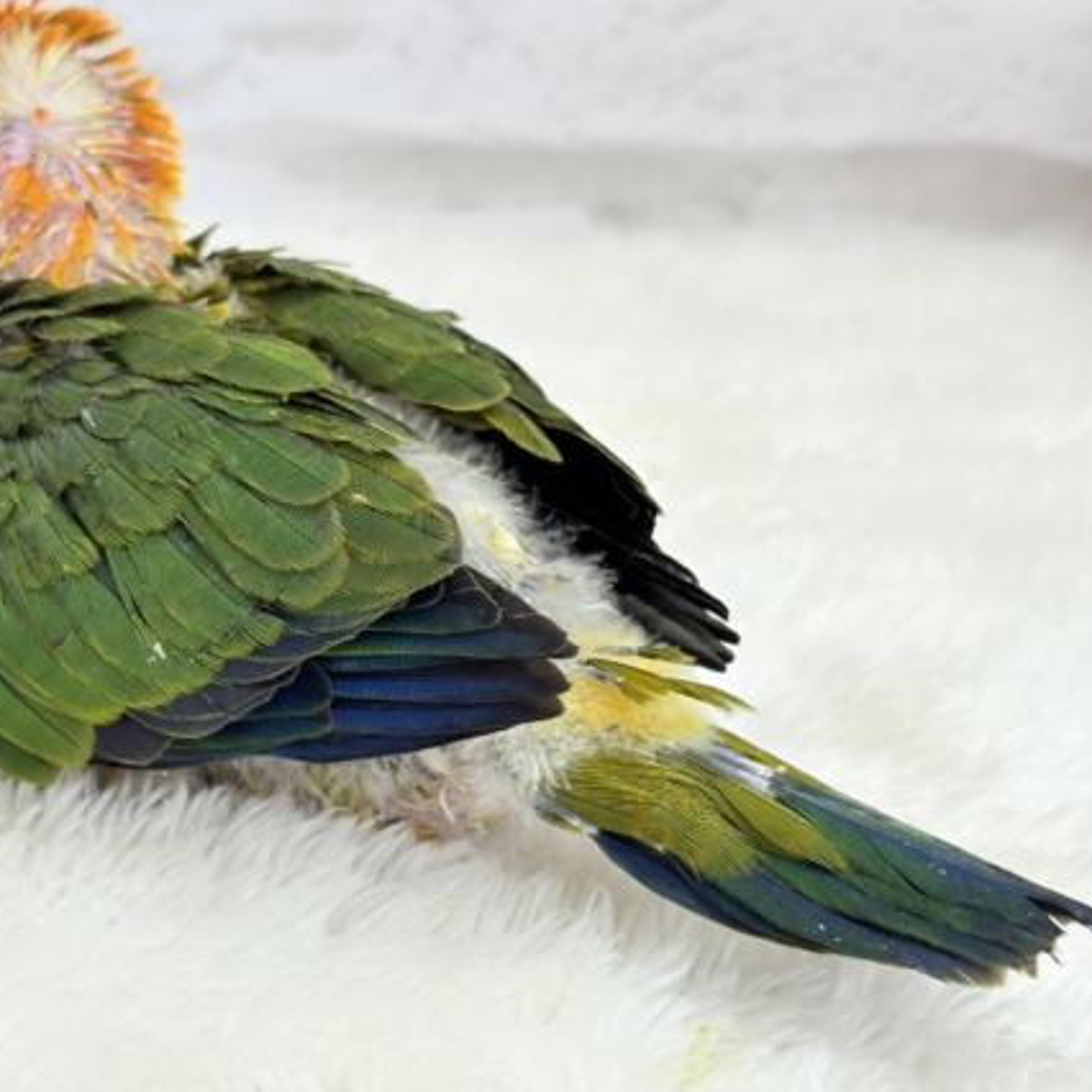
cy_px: 523
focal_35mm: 69
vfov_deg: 25.0
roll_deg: -4.5
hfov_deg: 25.0
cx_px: 433
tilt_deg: -21.7
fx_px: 2463
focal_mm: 5.96
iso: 50
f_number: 1.6
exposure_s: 1/50
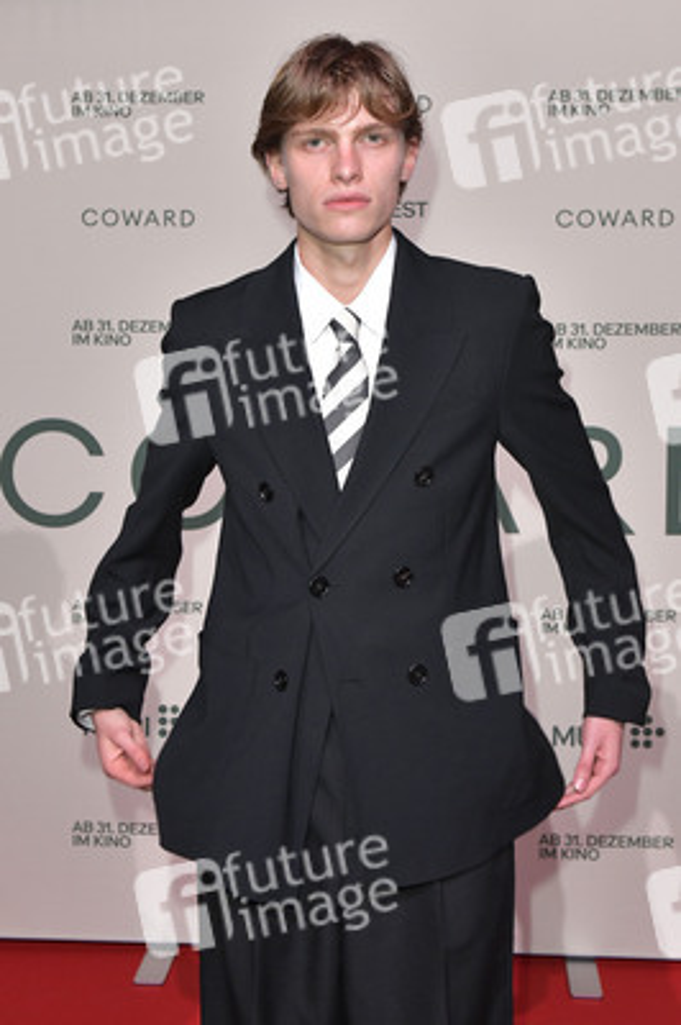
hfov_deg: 35.0
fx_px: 1080
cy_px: 512
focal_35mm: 38
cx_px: 340
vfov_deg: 50.7
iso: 2500
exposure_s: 1/250
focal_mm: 38
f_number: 6.3
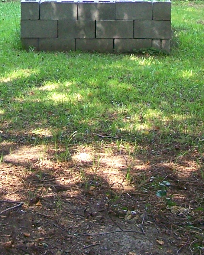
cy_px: 9
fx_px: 1057
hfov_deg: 11.0
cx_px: 65
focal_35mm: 140
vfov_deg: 13.6
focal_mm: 6.3
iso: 80
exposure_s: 1/80
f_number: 2.8
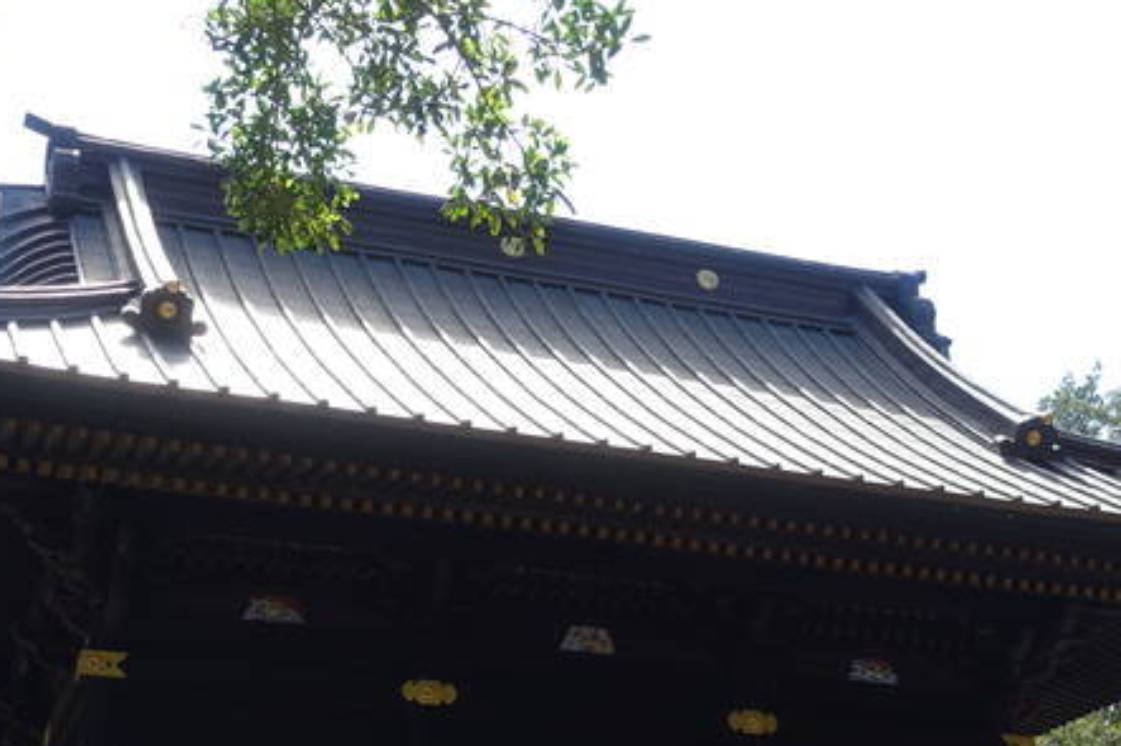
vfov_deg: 20.5
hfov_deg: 31.0
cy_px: 660
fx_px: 2023
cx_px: 554
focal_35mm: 65
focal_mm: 8.8
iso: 125
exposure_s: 1/250
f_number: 5
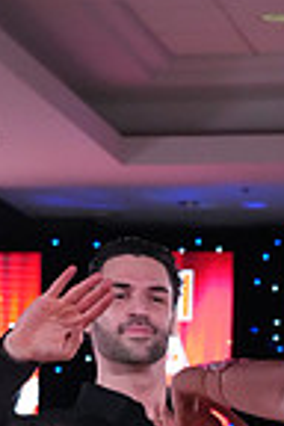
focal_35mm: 193
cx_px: 277
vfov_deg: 10.1
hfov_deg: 7.1
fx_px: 2284
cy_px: 748
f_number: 5.6
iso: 8000
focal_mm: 48
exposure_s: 1/400
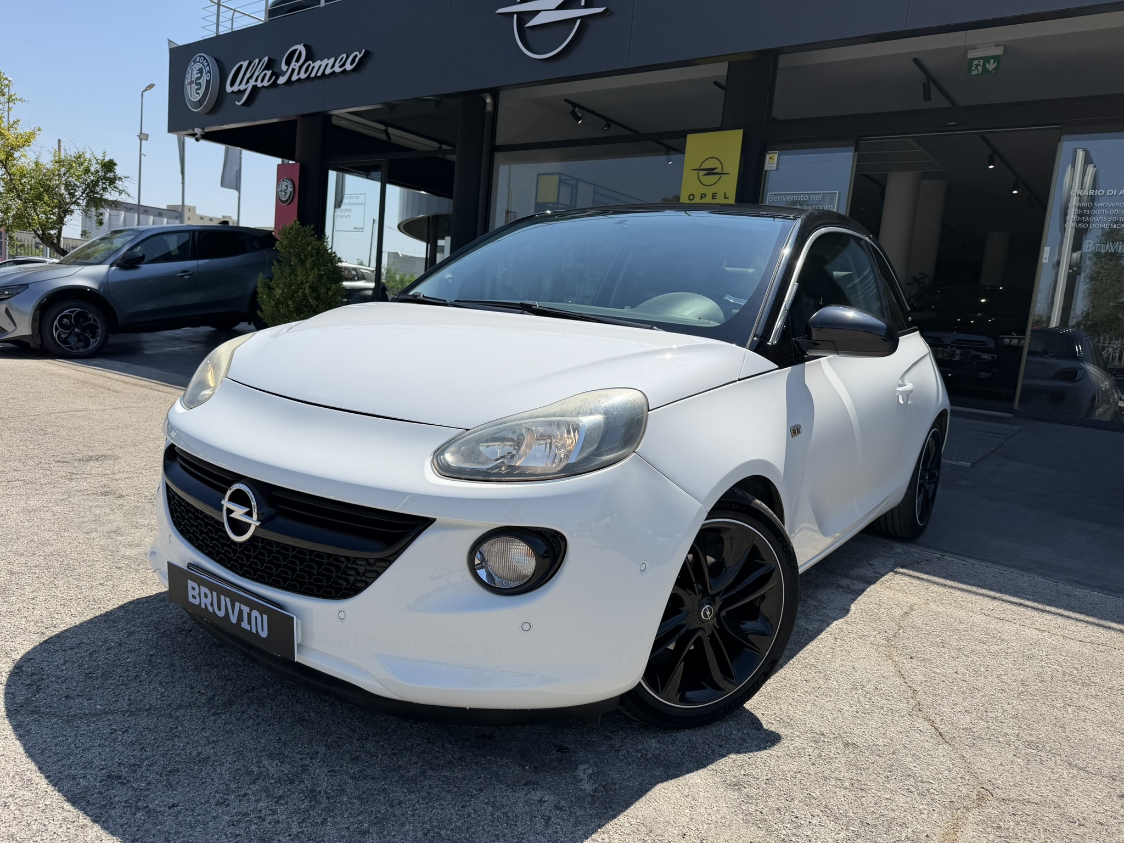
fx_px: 779
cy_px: 422
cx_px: 562
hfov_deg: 71.6
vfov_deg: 56.8
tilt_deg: -7.4
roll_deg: -5.1
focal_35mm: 24
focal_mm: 6.76
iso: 80
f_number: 1.78
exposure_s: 1/6173
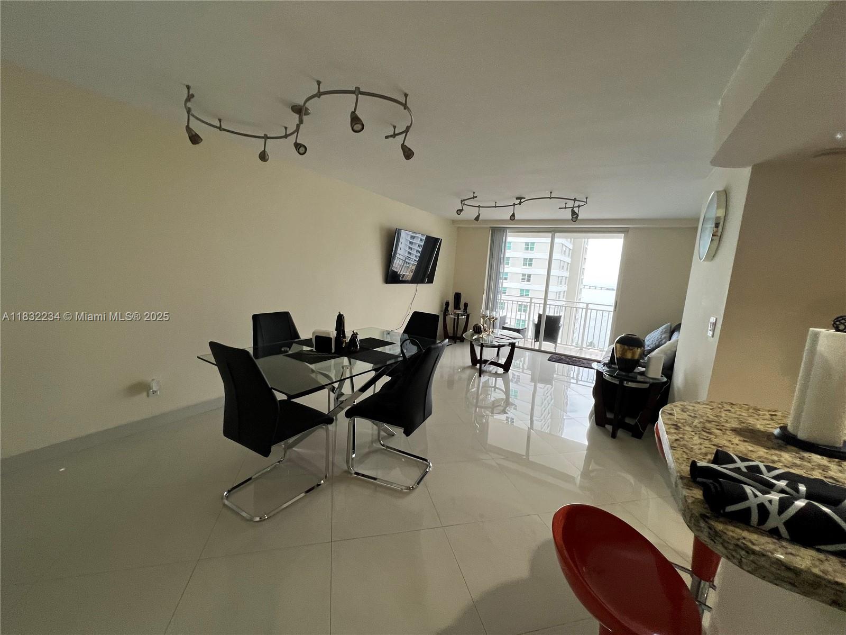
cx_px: 423
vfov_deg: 89.9
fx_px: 318
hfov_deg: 106.2
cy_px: 318
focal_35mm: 13
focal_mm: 1.57
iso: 160
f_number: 1.8
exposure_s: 1/120
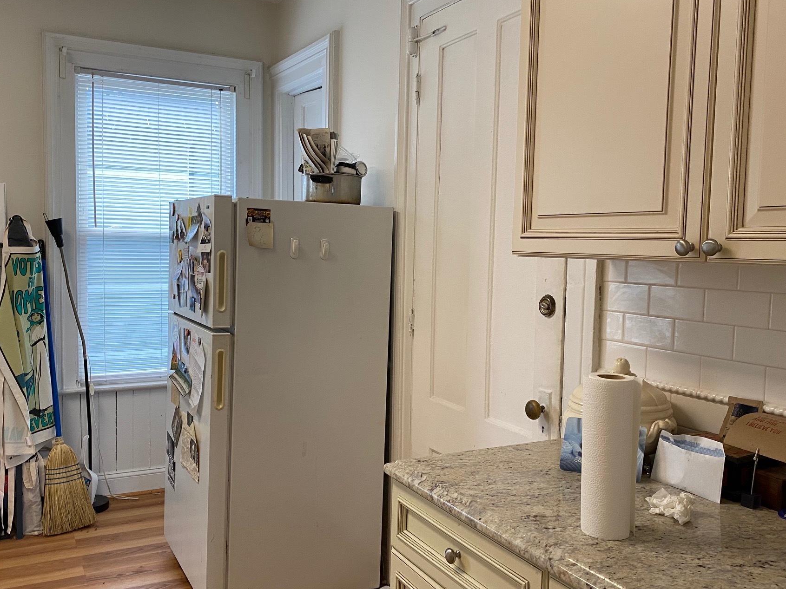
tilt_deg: -4.0
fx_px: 704
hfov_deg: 58.2
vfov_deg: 45.4
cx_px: 353
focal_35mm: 31
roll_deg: -0.7
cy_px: 302
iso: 100
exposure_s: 1/60
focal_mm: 4.25
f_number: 1.8
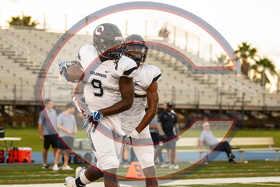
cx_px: 140
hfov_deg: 14.0
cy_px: 94
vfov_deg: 9.3
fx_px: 1144
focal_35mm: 147
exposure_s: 1/2500
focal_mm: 98
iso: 1100
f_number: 2.8
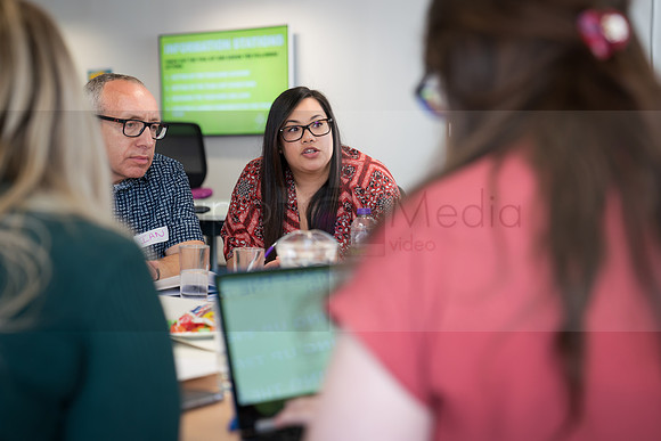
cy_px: 233
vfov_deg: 21.1
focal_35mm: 65
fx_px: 1186
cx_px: 369
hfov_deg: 31.1
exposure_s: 1/60
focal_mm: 56
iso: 250
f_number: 2.8
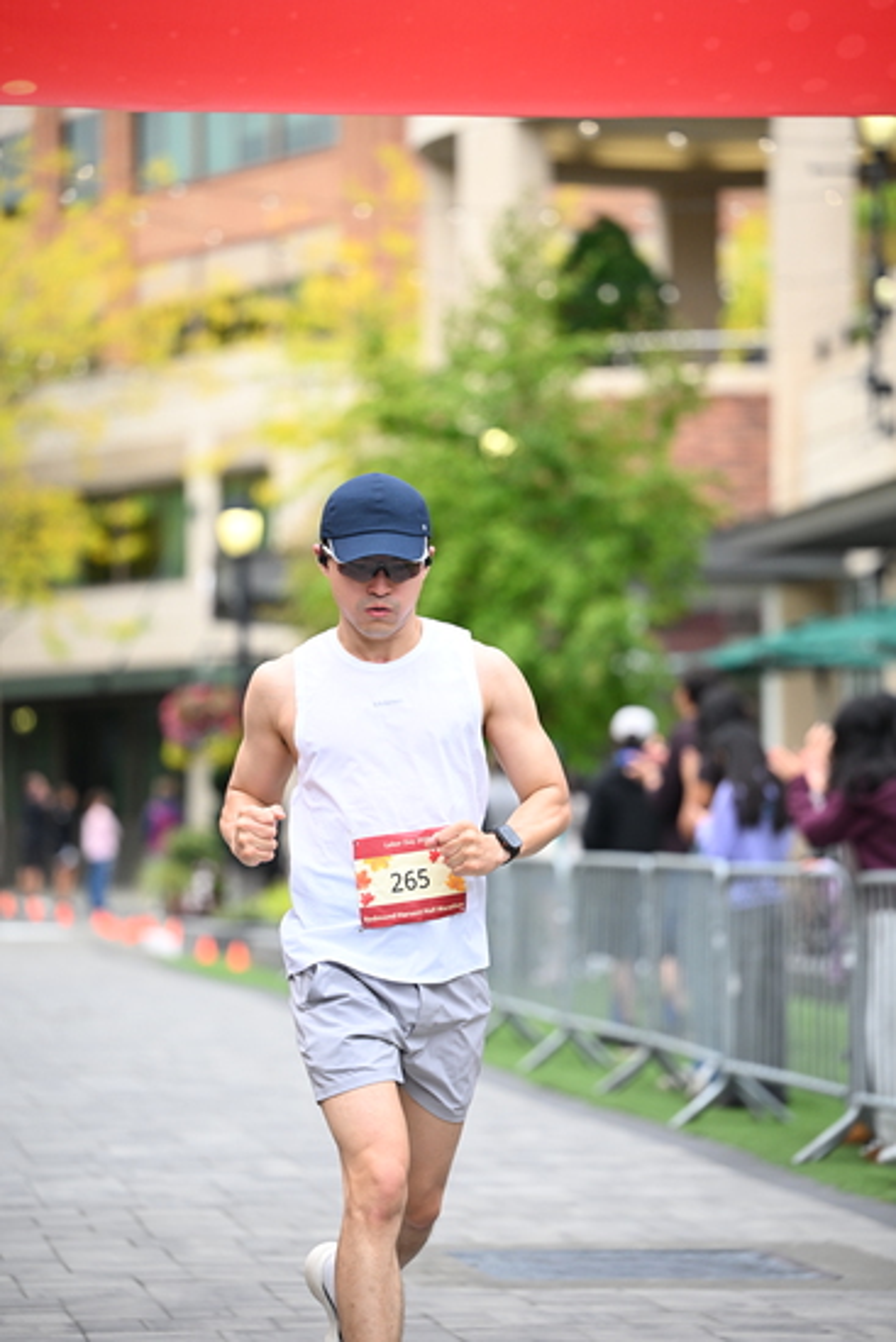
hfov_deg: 10.6
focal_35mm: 130
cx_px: 448
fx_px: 4850
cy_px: 671
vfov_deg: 15.8
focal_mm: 130
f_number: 2.8
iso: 1000
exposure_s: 1/2000
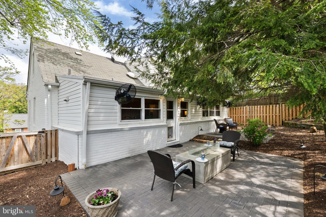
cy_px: 108
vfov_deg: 73.8
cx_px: 163
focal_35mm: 16
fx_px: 145
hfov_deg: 96.7
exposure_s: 1/250
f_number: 9
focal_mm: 16
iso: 400
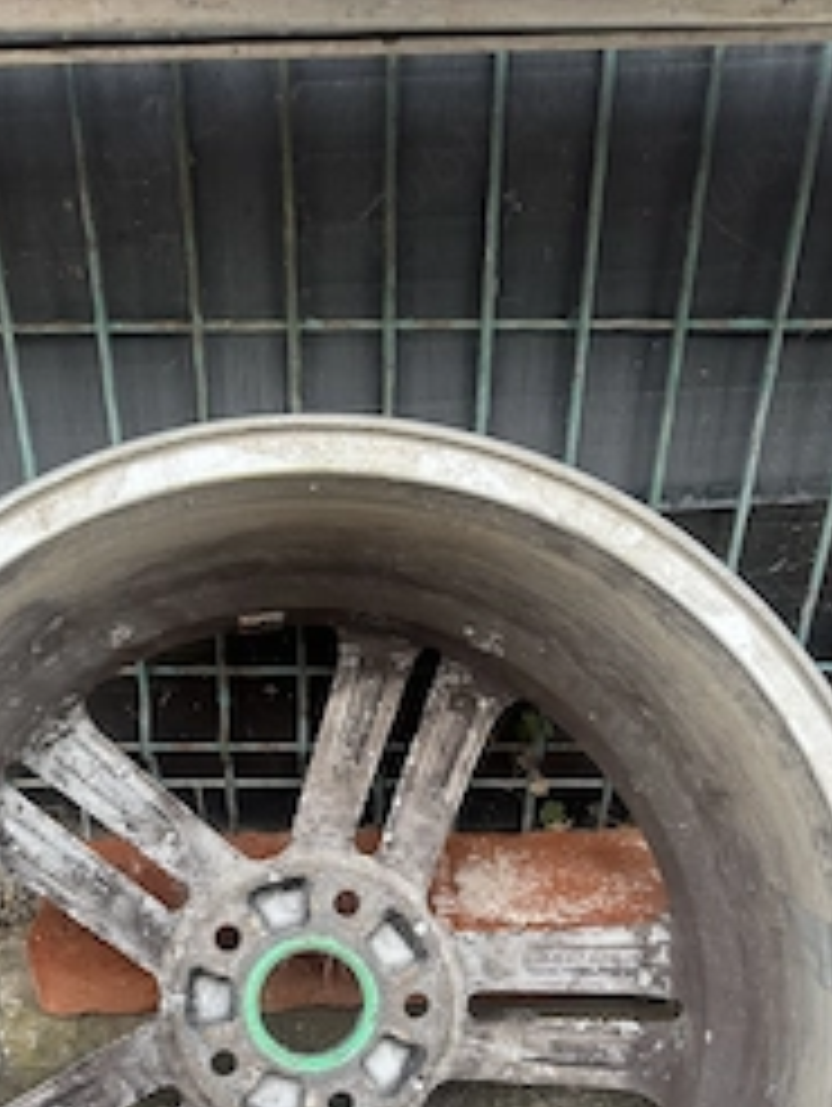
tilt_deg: -38.0
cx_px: 337
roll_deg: +0.7
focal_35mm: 39
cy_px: 896
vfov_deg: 45.3
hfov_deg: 36.8
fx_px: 1248
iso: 125
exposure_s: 1/121
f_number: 1.78
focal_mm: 6.76
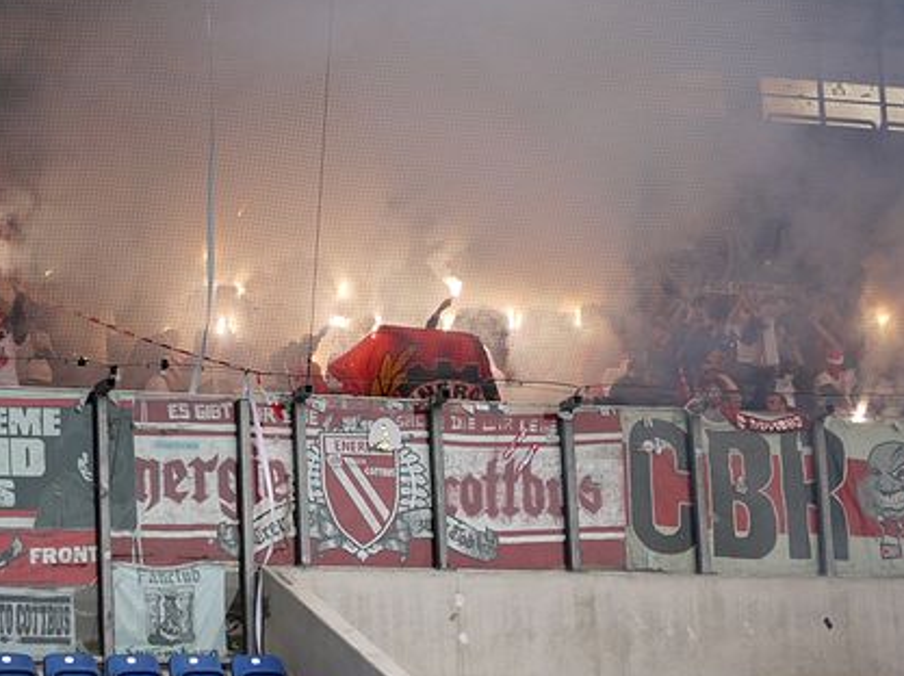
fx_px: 3209
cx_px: 403
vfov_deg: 12.0
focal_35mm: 123
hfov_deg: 16.0
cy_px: 294
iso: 100
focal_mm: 45
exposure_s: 1/250
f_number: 5
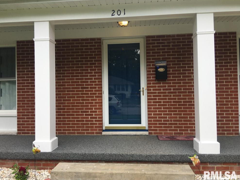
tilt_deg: +1.8
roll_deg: +0.3
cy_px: 90
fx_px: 208
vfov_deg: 46.8
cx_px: 117
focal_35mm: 30
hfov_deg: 60.0
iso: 25
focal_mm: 4.15
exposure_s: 1/208
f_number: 2.2
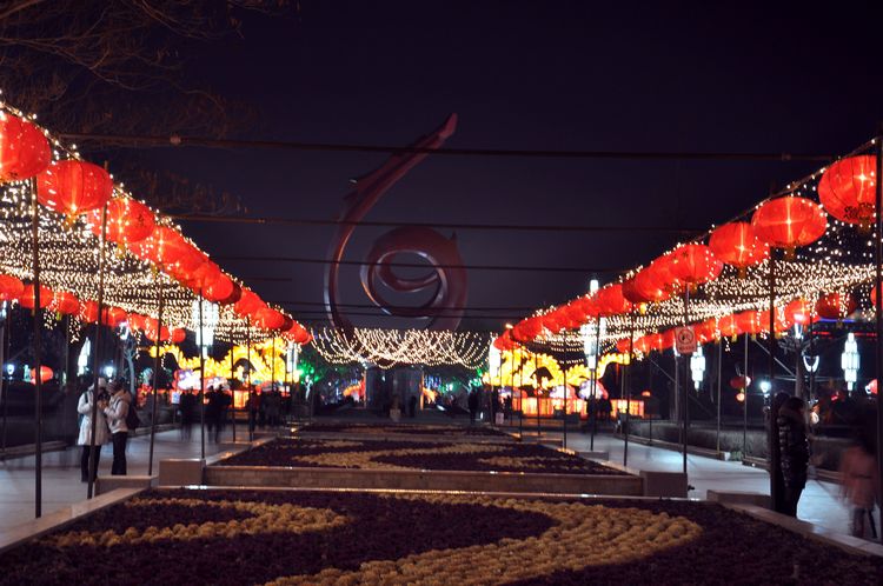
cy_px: 293
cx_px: 442
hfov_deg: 31.9
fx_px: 1543
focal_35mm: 63
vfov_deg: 21.5
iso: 200
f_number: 4.8
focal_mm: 42
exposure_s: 2
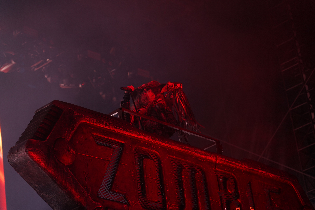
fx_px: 919
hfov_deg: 19.5
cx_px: 158
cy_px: 105
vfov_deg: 13.0
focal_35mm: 105
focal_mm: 105
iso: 1000
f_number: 4
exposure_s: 1/125
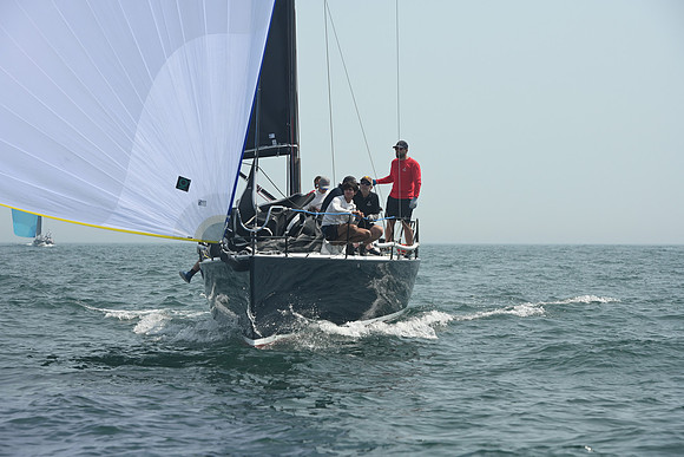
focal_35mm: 120
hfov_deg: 17.1
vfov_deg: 11.4
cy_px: 228
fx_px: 2280
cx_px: 342
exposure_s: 1/1250
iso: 320
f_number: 8
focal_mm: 120
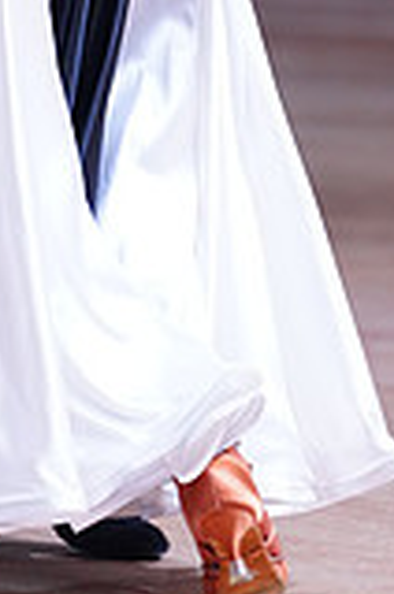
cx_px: 35
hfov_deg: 3.0
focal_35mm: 454
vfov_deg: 4.5
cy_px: -442
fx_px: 7485
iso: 1000
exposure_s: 1/500
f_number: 2.8
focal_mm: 125
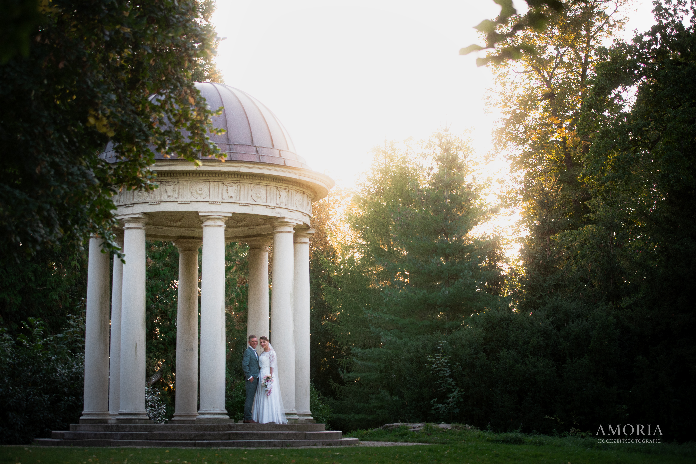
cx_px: 349
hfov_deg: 28.5
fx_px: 1373
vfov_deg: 19.2
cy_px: 230
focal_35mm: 71
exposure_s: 1/640
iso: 400
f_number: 2.8
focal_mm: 70
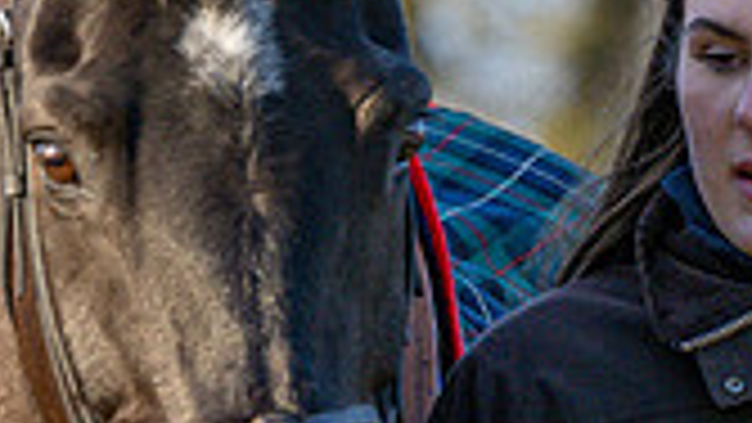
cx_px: 513
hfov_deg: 2.1
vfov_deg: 1.2
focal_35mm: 1029
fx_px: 20522
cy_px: 503
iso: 400
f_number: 4
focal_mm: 150
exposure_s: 1/1000
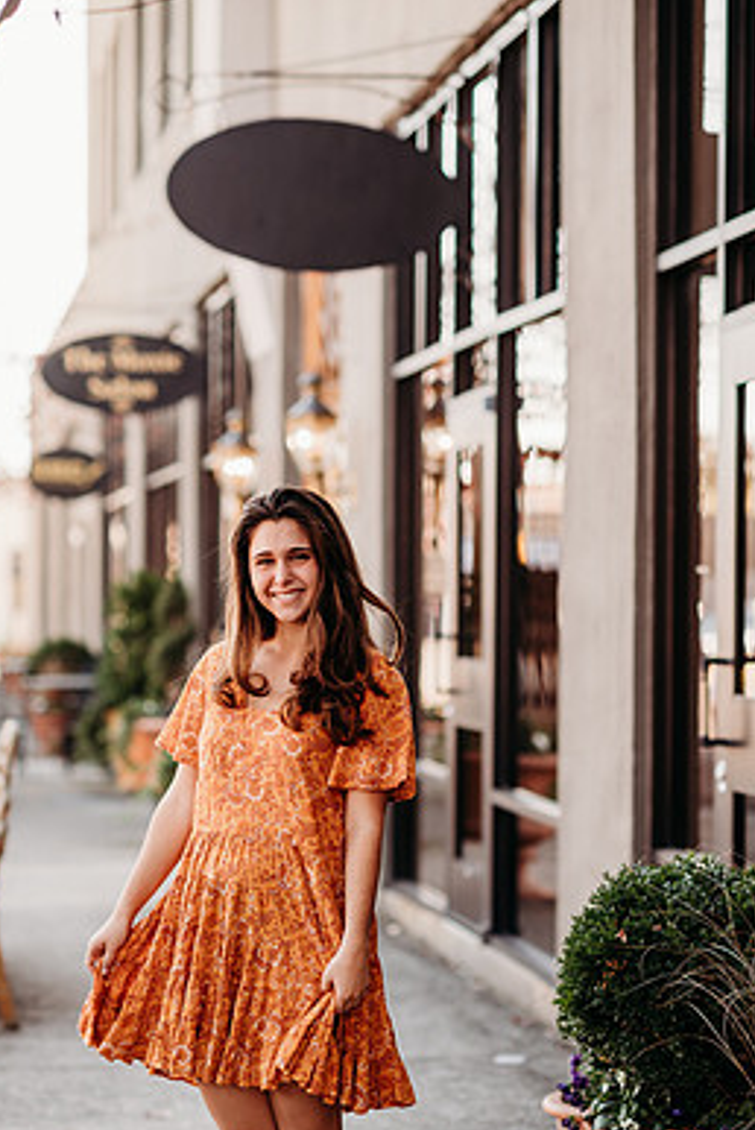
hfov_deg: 13.8
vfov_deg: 20.6
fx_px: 3109
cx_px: 351
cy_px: 632
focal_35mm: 99
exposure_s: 1/250
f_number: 2.2
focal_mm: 85
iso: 100
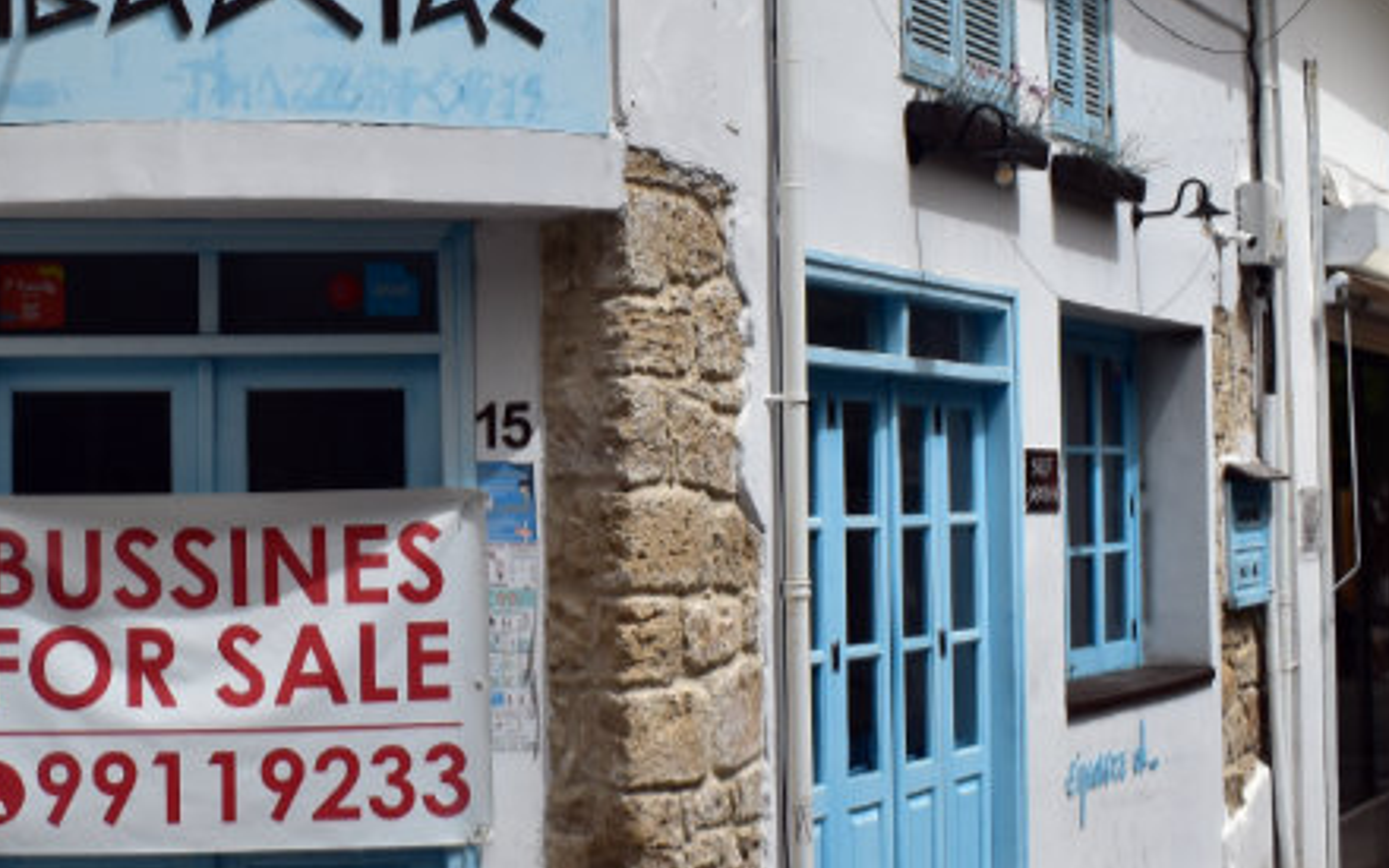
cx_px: 287
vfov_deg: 20.3
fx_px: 2423
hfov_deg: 31.2
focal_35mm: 64
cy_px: 333
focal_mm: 18
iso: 280
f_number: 11
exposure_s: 1/500
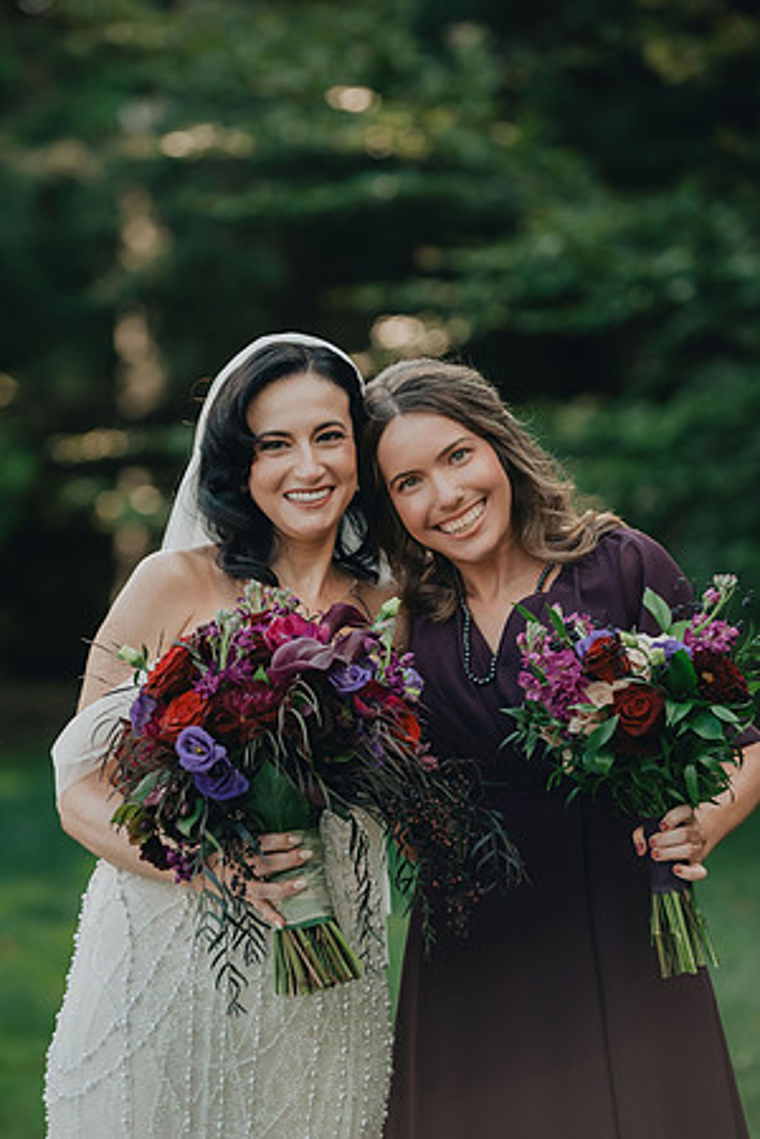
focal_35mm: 175
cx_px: 380
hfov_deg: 7.8
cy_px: 570
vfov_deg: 11.7
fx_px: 5541
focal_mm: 175
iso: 800
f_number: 4
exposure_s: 1/640
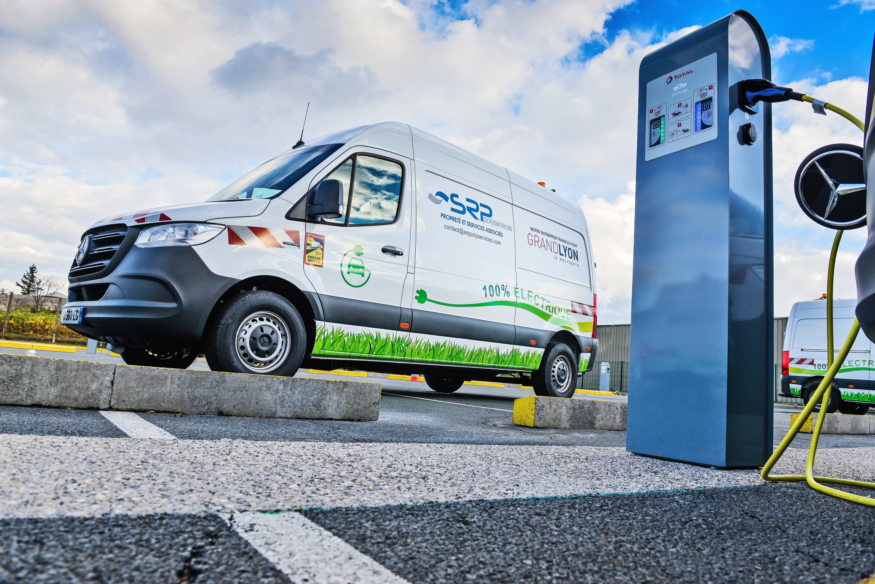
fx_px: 584
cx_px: 438
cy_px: 292
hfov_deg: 73.7
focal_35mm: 24
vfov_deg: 53.2
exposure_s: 1/200
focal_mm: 24
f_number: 7.1
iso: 160
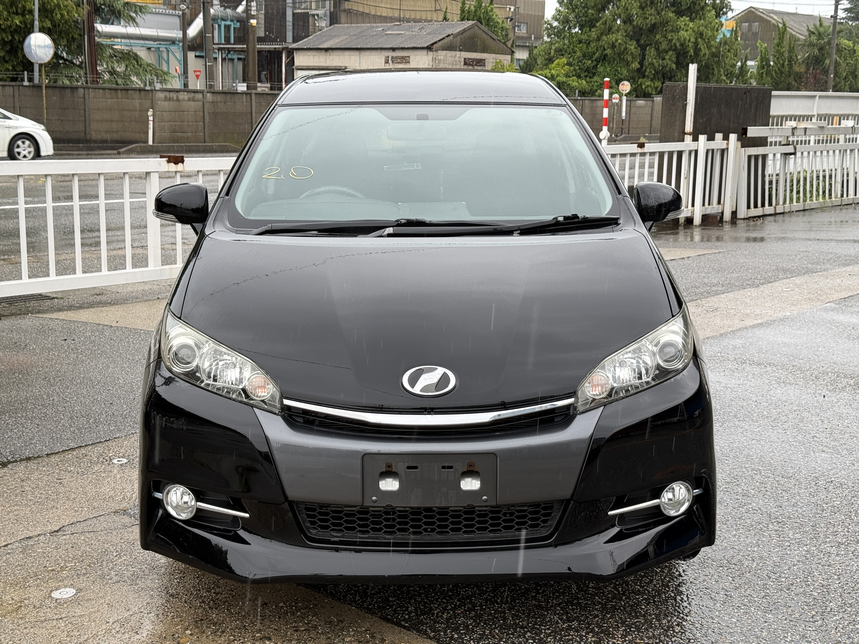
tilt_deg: -10.4
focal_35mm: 48
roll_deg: -1.2
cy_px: 322
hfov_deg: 39.7
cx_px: 430
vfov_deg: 30.3
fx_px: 1191
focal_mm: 6.76
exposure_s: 1/230
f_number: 1.78
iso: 64
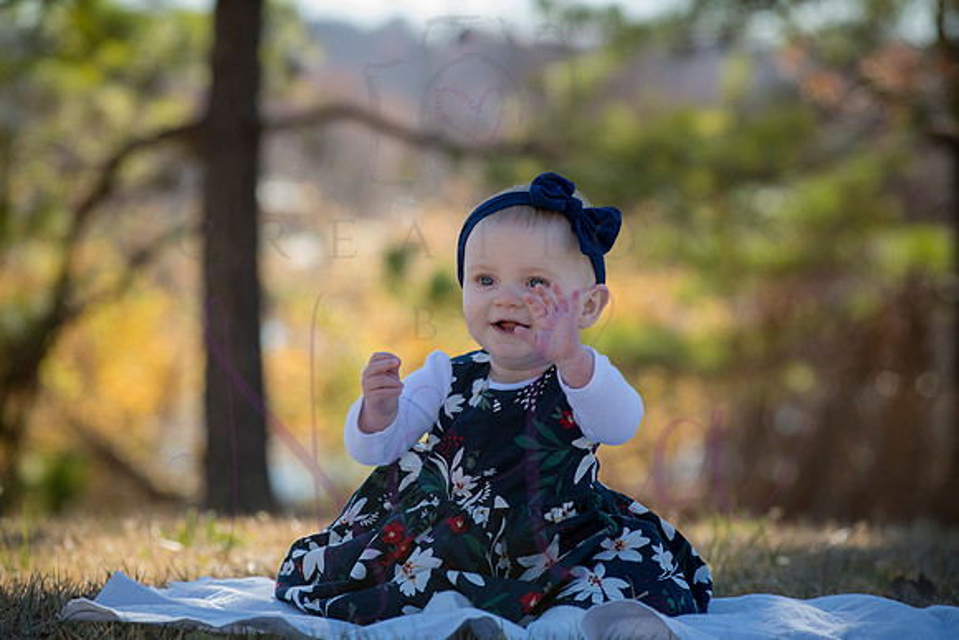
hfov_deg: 14.2
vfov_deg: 9.5
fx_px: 3863
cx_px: 480
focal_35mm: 145
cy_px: 320
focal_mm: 145
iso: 400
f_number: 5.6
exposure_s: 1/640
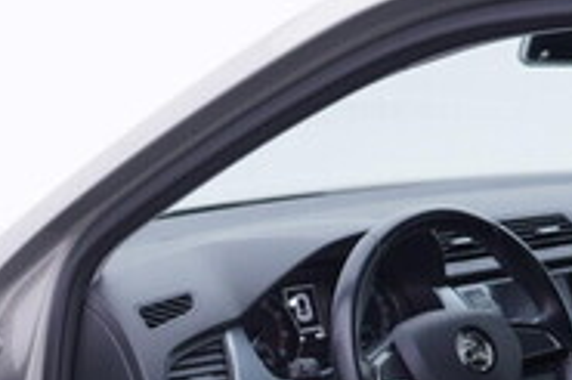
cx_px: -15
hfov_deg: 18.6
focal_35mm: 107
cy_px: 517
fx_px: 1699
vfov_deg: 12.3
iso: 125
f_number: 3.2
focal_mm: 24
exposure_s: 1/50
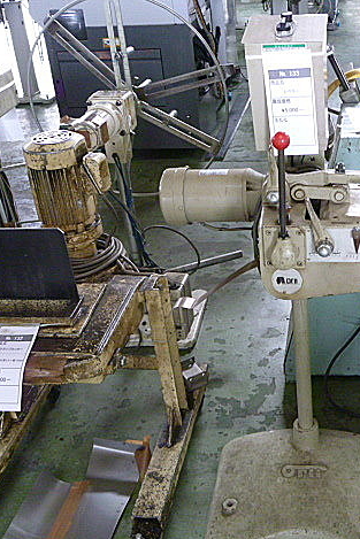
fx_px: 659
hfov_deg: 29.7
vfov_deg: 44.5
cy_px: 275
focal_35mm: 44
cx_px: 299
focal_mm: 5.5
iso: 400
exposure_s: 1/15
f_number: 3.1
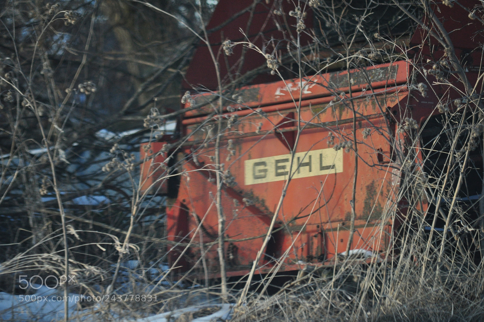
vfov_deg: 4.6
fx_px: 4029
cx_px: 242
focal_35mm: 300
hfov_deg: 6.9
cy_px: 161
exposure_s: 1/250
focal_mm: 200
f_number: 5.6
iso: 800
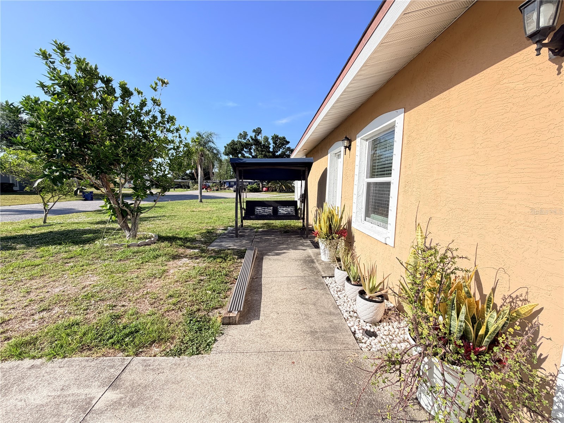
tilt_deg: -7.1
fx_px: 228
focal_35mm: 14
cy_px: 212
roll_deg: -1.1
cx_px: 282
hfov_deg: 102.1
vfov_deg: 85.7
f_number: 2.2
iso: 40
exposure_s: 1/734
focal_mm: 2.22
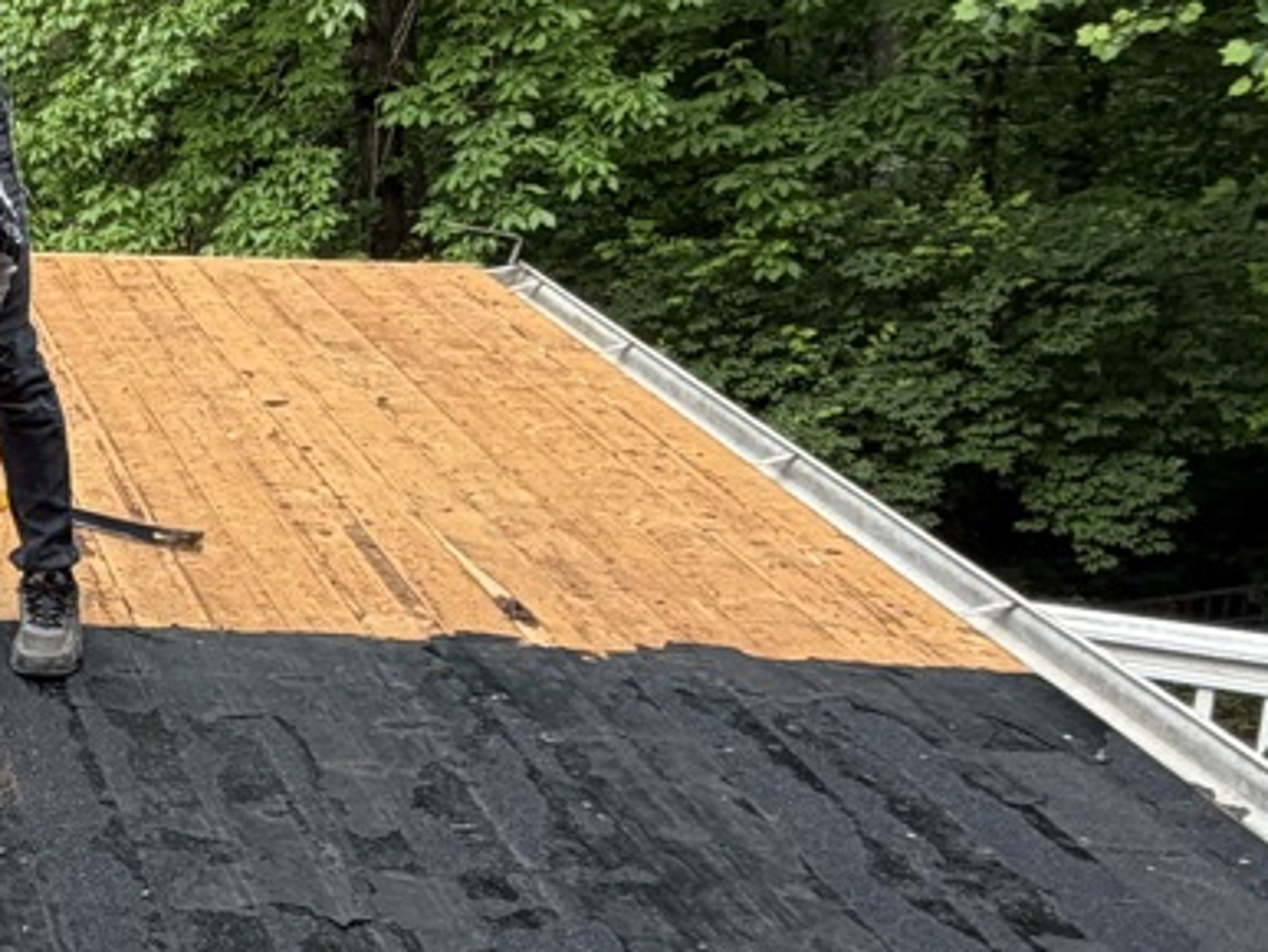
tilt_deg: -22.8
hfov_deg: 25.6
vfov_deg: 25.1
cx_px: -595
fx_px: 2126
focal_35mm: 58
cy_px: 660
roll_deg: +13.1
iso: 40
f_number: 2.2
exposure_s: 1/145
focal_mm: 2.22
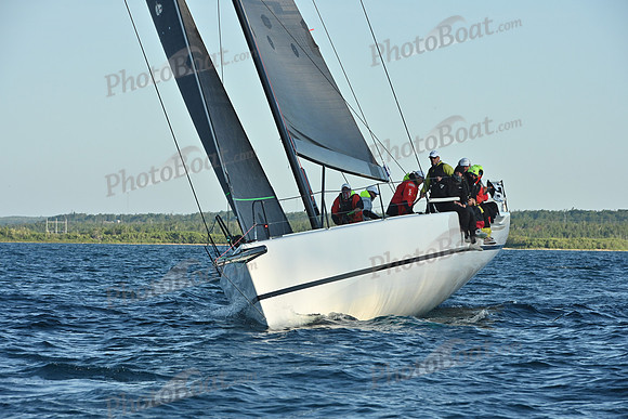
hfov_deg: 10.3
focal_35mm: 200
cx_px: 314
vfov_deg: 6.9
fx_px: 3490
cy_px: 210
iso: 800
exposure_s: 1/1000
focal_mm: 200
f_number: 13
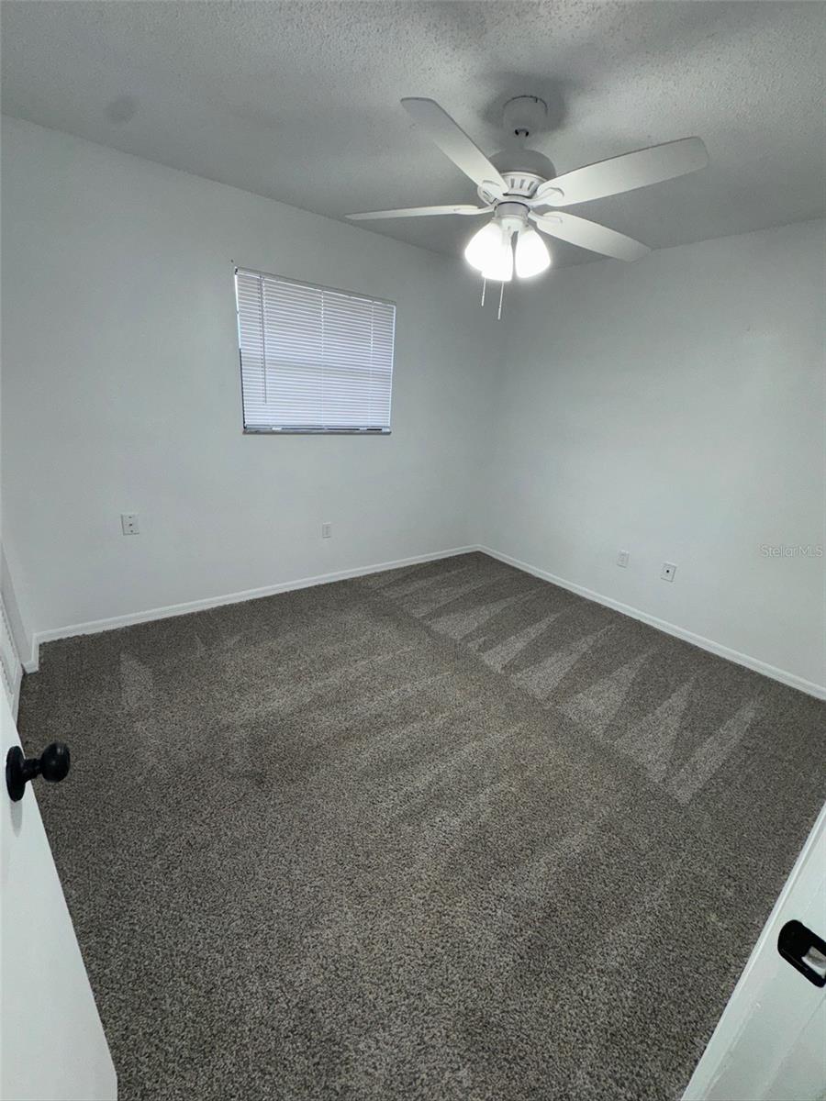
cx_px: 413
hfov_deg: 85.7
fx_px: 445
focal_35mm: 14
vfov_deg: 102.1
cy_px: 550
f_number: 2.2
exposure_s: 1/122
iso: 64
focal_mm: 2.22
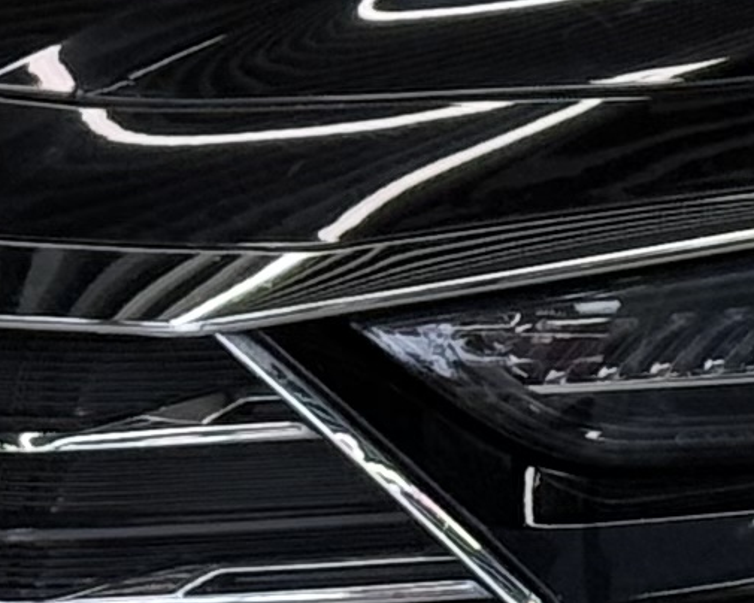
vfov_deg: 4.1
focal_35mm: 374
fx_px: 8346
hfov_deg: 5.1
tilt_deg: -4.1
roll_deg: -0.1
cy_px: 206
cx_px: 1059
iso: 200
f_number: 1.78
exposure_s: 1/146
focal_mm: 6.76
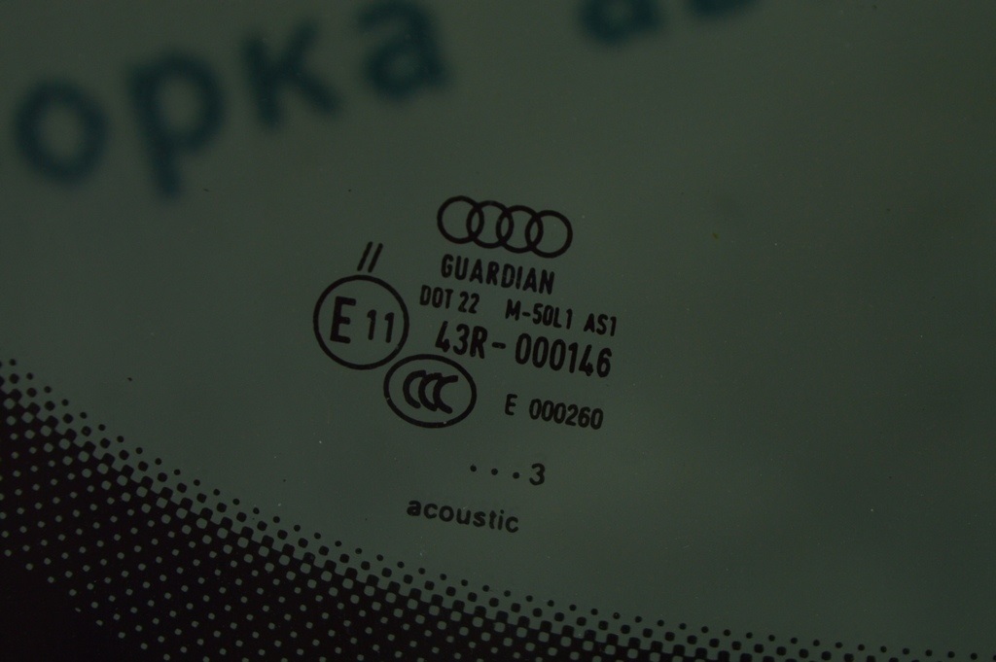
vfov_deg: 16.5
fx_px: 2281
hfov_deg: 24.6
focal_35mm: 82
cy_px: 331
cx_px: 498
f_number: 5.6
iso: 400
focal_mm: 55
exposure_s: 1/125
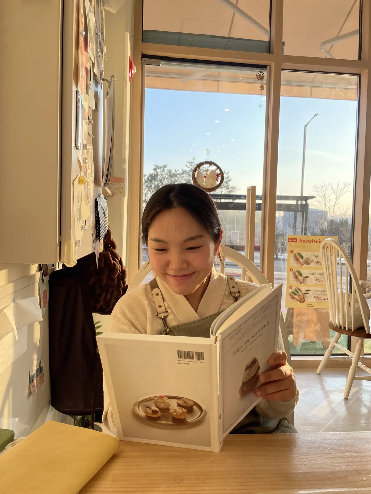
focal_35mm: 26
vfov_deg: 67.3
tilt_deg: -1.9
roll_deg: -2.6
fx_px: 372
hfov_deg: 53.1
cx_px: 186
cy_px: 247
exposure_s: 1/383
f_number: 1.6
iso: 32
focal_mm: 4.2
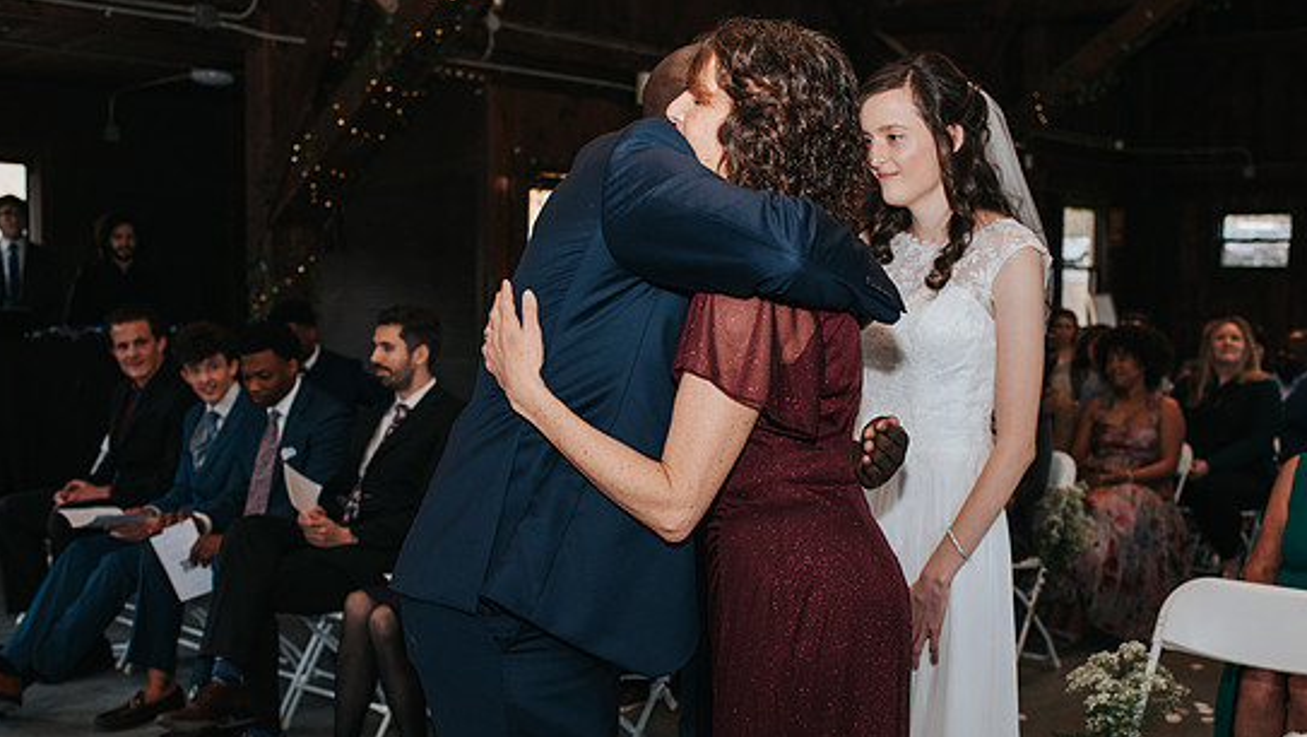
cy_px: 441
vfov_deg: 29.0
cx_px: 645
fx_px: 1422
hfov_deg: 49.4
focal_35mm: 41
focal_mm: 35
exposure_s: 1/200
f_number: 3.2
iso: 1000
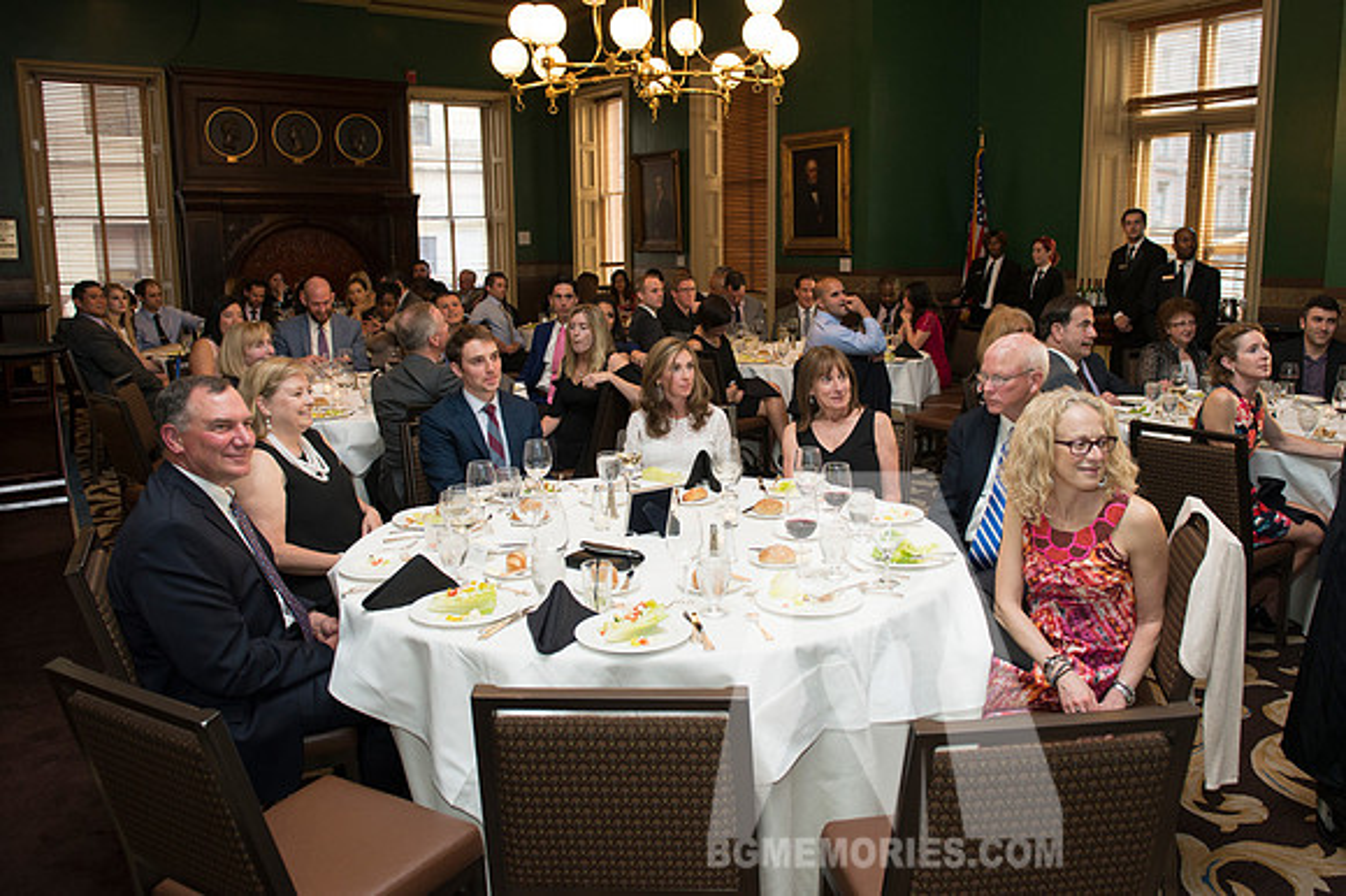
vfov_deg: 47.5
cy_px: 424
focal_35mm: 27
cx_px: 729
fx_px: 1018
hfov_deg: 66.8
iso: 1000
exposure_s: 1/60
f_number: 4
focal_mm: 24
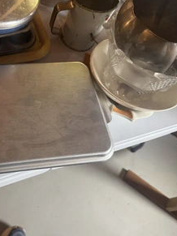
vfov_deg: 55.4
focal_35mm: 33
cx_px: 27
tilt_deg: -58.4
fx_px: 225
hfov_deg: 40.5
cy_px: 118
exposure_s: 1/60
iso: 320
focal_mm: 6.76
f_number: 1.78
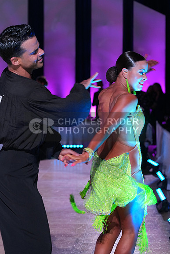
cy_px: 127
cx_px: 85
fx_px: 672
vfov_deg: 21.5
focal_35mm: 95
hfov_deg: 14.4
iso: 2500
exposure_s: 1/200
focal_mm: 95
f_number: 5
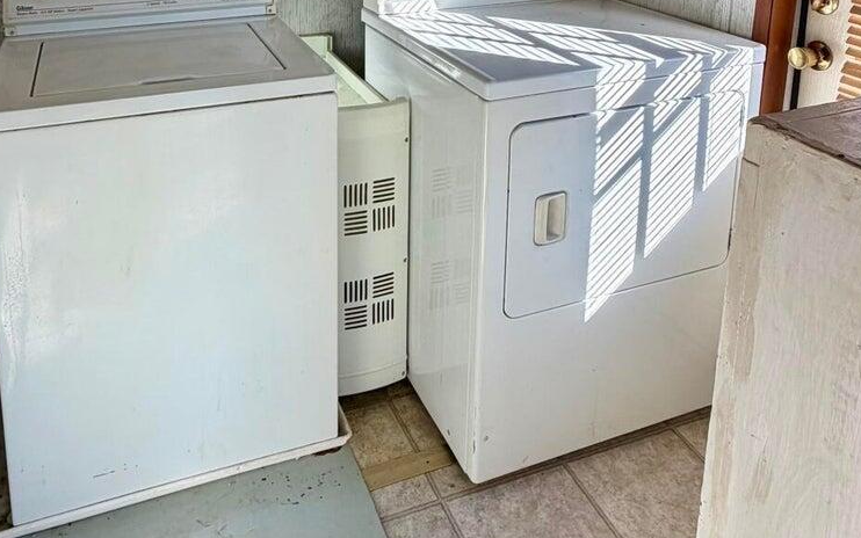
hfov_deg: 59.2
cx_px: 347
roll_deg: -0.7
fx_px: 751
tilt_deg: -10.1
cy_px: -27
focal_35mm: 32
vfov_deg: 34.9
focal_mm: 2.22
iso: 50
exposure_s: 1/191
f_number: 2.2
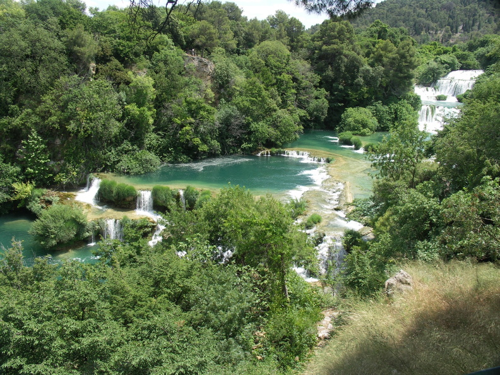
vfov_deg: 42.9
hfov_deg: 55.4
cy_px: 188
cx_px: 250
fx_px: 477
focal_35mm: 33
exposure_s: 1/160
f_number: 5
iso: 50
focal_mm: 8.5
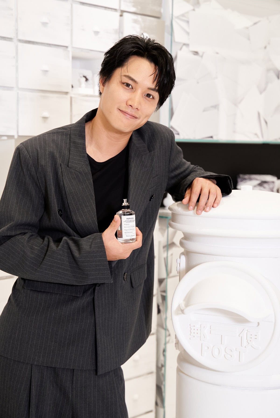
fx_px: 745
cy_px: 209
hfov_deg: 21.3
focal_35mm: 64
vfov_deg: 31.4
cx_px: 140
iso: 800
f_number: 5.6
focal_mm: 64
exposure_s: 1/250
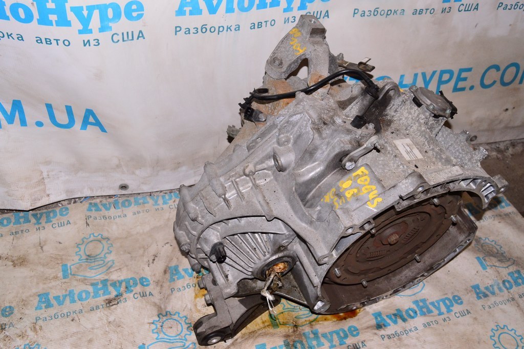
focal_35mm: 36
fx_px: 524
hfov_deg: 53.2
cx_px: 262
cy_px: 174
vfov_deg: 36.8
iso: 1600
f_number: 8
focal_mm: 24
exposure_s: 1/200
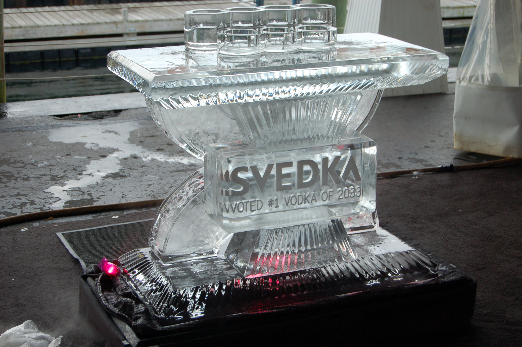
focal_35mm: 68
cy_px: 174
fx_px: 978
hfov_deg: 29.9
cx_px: 261
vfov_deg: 20.1
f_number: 5.3
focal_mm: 45
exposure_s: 1/60
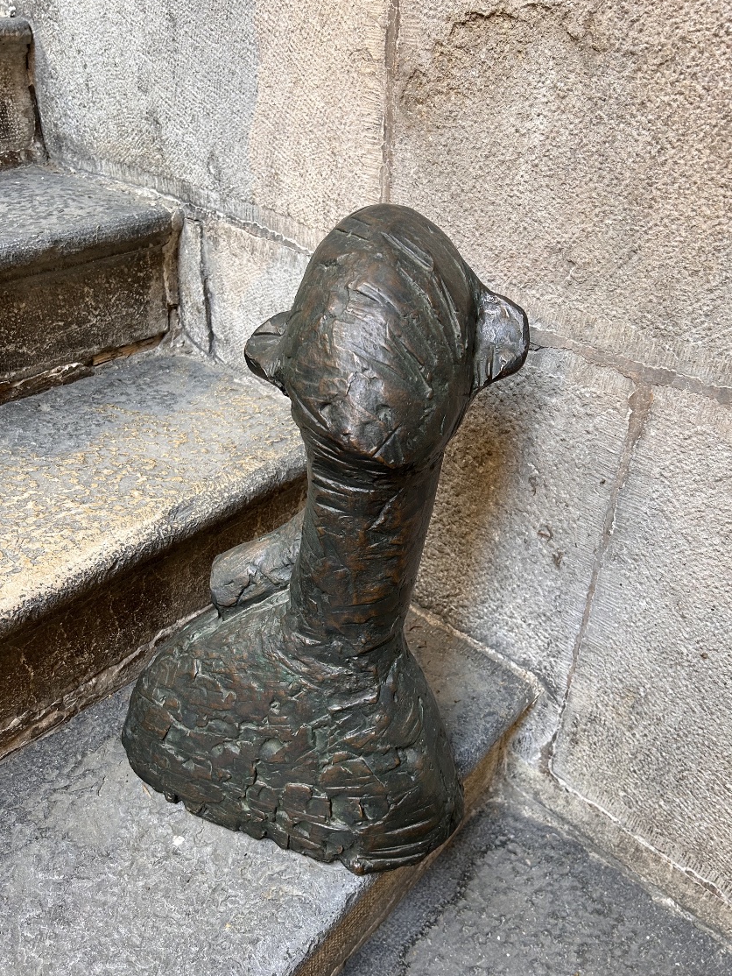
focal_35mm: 28
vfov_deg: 63.4
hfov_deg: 49.7
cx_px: 347
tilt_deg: -34.1
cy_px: 499
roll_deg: -3.0
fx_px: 789
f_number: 1.5
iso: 125
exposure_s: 1/83
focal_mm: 5.7
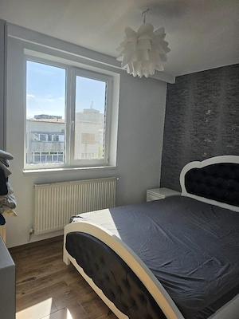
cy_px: 160
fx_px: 212
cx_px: 120
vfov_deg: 73.9
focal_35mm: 23
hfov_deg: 58.9
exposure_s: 1/10000
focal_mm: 6.5
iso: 64
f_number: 1.4
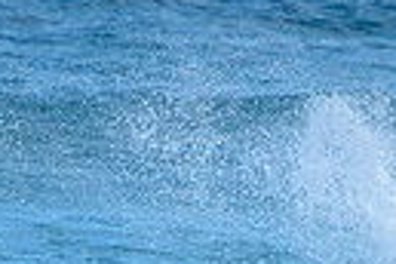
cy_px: 346
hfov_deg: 0.9
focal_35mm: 2198
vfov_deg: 0.6
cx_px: 228
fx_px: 24176
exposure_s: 1/1250
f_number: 5.6
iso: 400
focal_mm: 400
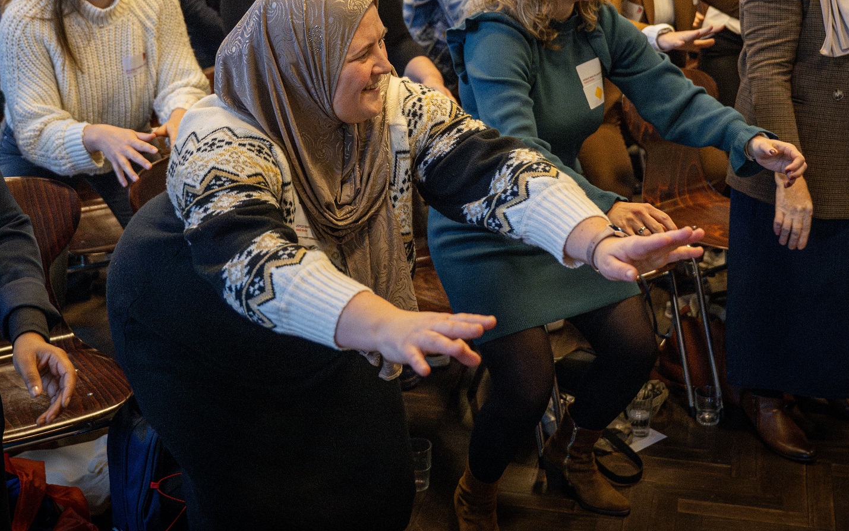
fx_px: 1247
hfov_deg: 37.6
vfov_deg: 23.4
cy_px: 52
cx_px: 403
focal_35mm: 54
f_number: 2.8
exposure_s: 1/500
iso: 6400
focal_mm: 30.5
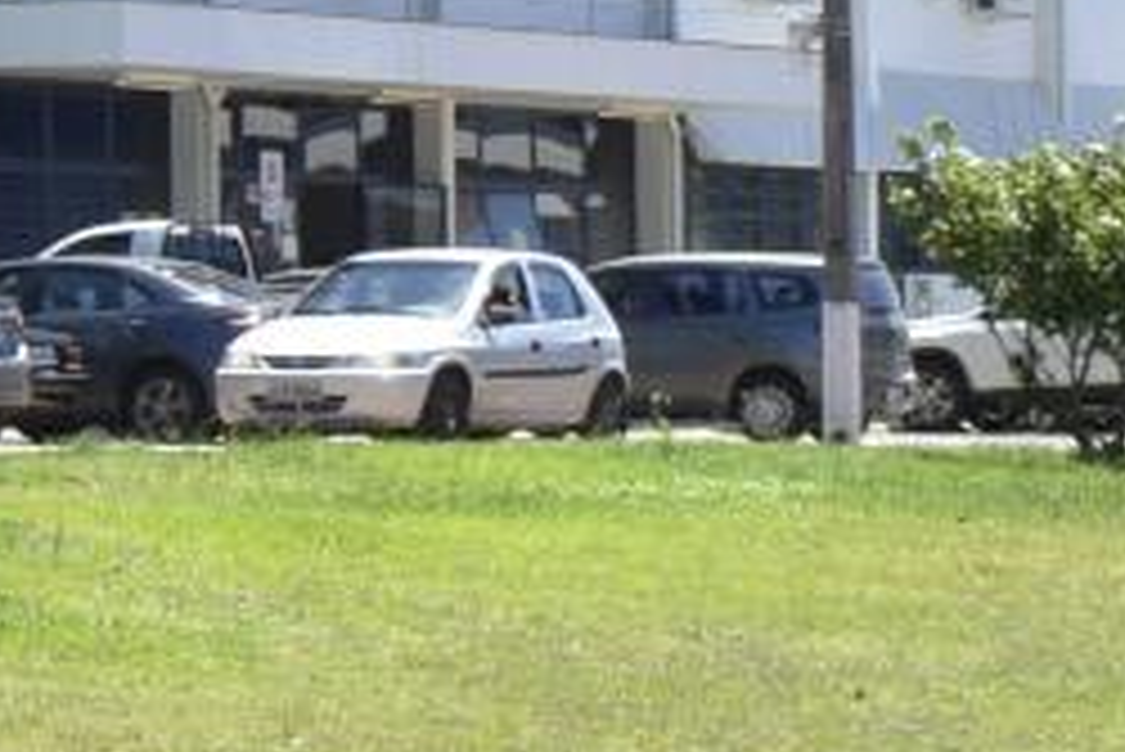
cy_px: -203
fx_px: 9349
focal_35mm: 299
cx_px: -1418
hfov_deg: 6.6
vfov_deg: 4.6
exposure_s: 1/320
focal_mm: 26
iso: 200
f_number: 9
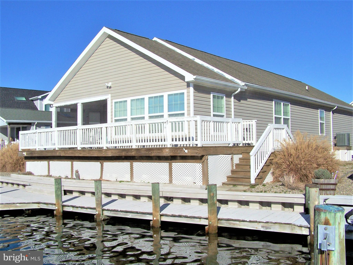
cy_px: 132
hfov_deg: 49.0
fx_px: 388
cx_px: 176
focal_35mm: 38
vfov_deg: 37.7
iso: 80
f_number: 5.6
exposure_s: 1/1000
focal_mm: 6.3
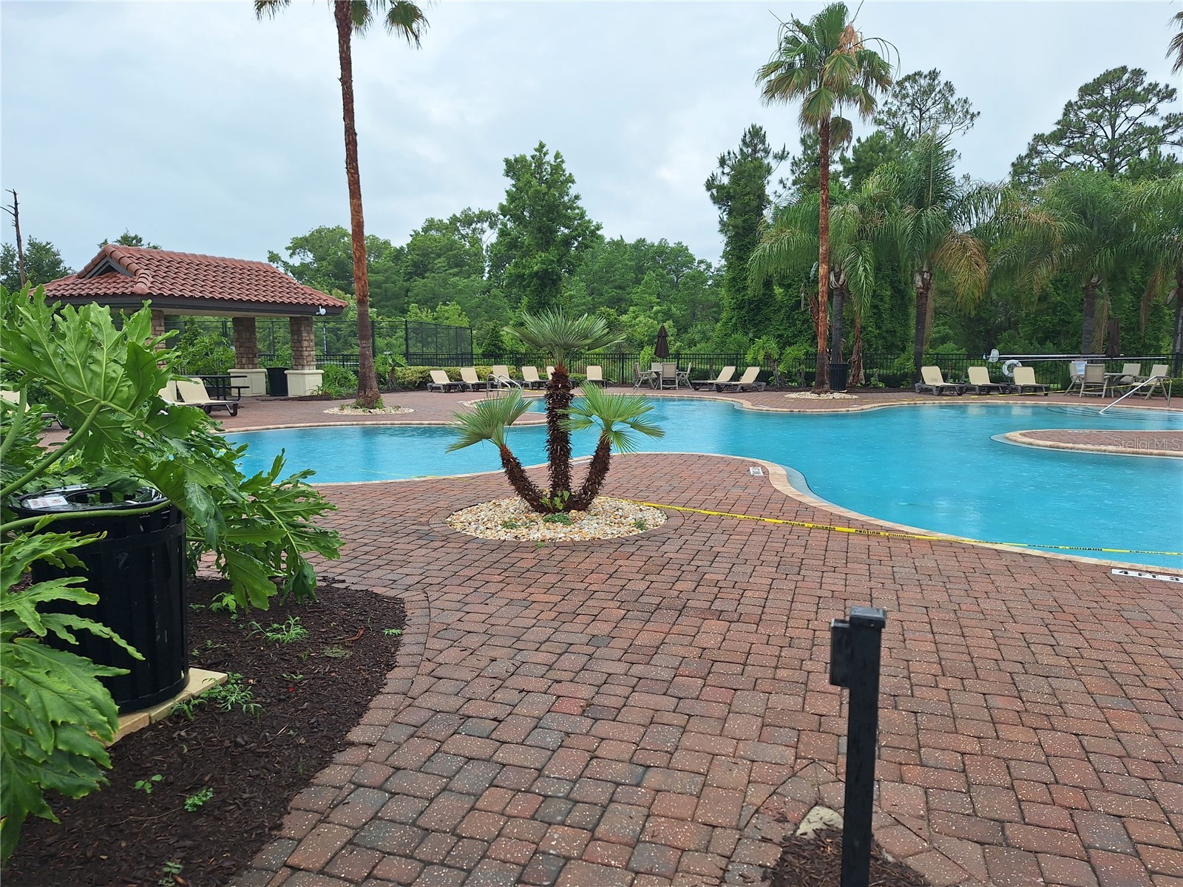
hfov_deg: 73.9
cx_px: 592
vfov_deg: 58.9
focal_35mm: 23
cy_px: 444
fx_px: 786
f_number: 1.8
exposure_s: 1/1096
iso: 40
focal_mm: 5.54
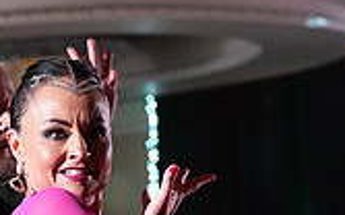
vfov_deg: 4.4
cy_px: 389
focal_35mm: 294
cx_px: 82
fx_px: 2762
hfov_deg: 7.1
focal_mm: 83
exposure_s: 1/400
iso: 8000
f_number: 5
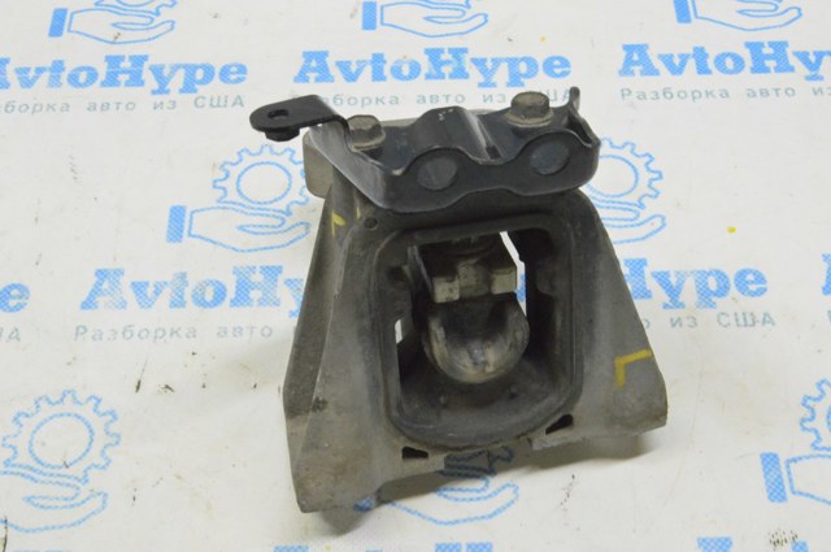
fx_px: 1314
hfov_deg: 35.1
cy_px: 276
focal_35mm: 57
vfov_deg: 23.7
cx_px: 416
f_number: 20
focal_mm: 38
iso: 6400
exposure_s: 1/15
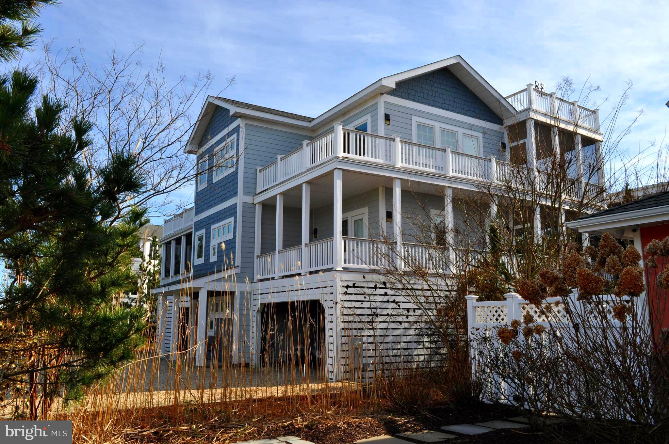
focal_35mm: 30
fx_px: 557
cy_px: 222
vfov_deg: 43.5
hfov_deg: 62.0
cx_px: 334
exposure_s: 1/200
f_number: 14
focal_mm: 20
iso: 200
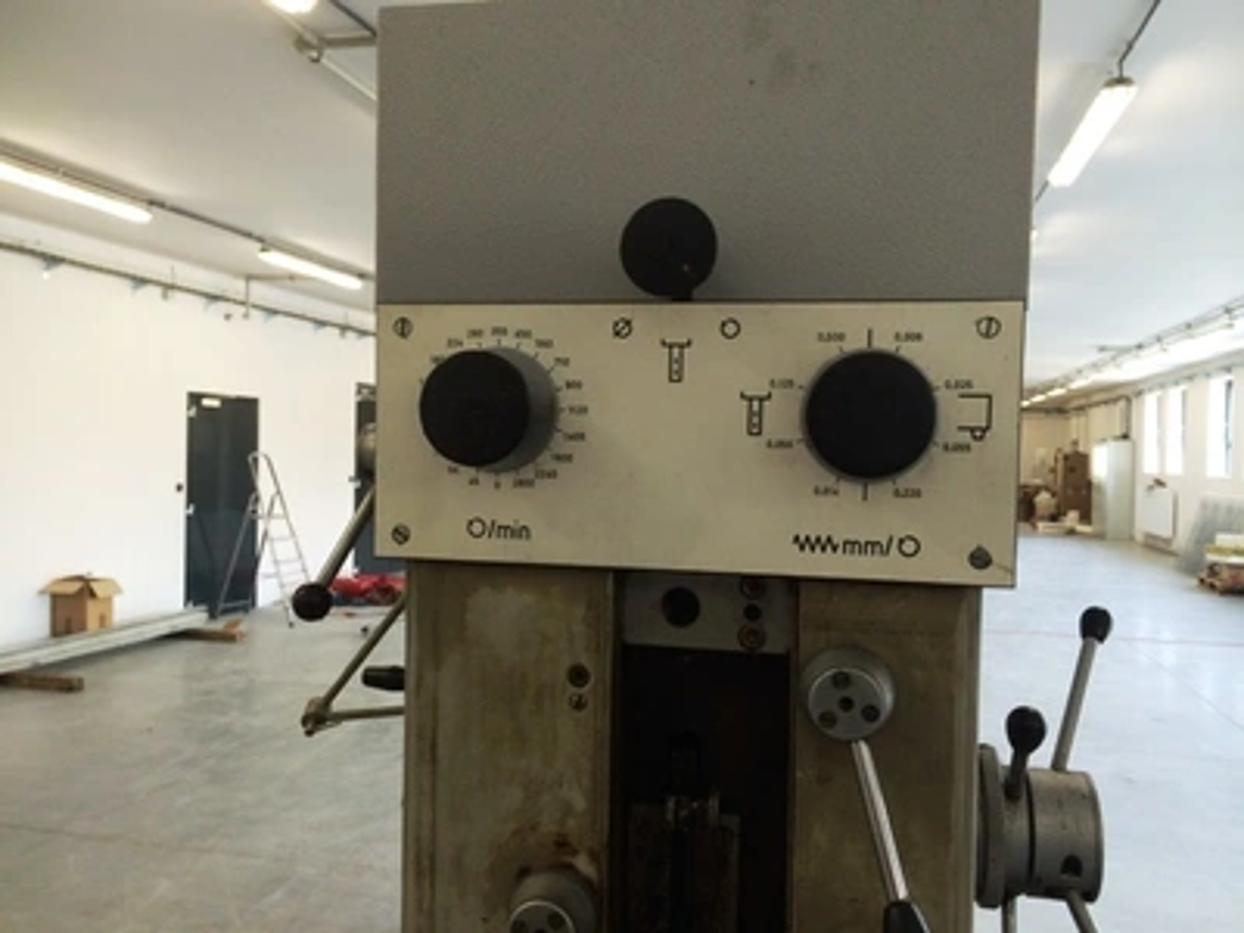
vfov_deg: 46.8
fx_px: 1078
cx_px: 622
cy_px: 466
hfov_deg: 60.0
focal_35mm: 30
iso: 80
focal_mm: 4.12
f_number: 2.2
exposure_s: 1/30
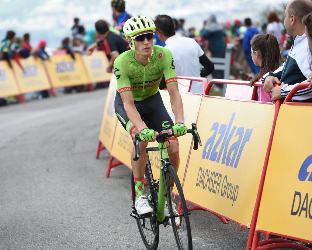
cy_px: 125
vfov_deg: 7.4
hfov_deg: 9.2
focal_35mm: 210
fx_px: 1939
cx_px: 131
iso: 1000
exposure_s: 1/800
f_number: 5
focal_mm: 185
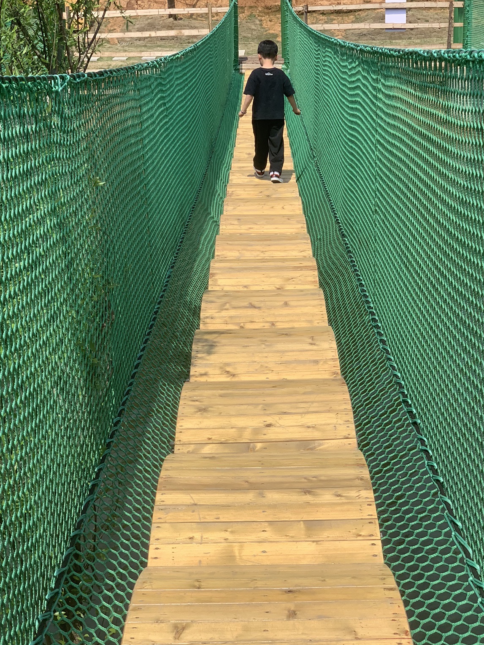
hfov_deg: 21.6
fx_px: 1268
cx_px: 276
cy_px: 303
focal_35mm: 68
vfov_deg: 28.6
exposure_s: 1/1295
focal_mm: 6
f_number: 2.4
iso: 16
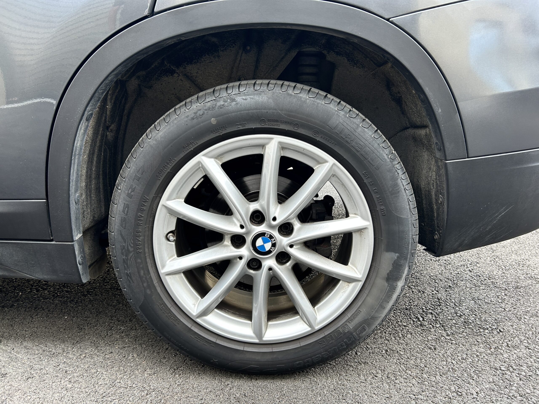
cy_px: 202
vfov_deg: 53.1
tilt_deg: -15.6
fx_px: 405
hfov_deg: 67.3
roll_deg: -0.7
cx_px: 270
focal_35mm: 26
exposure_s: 1/121
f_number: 1.5
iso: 64
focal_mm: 5.7
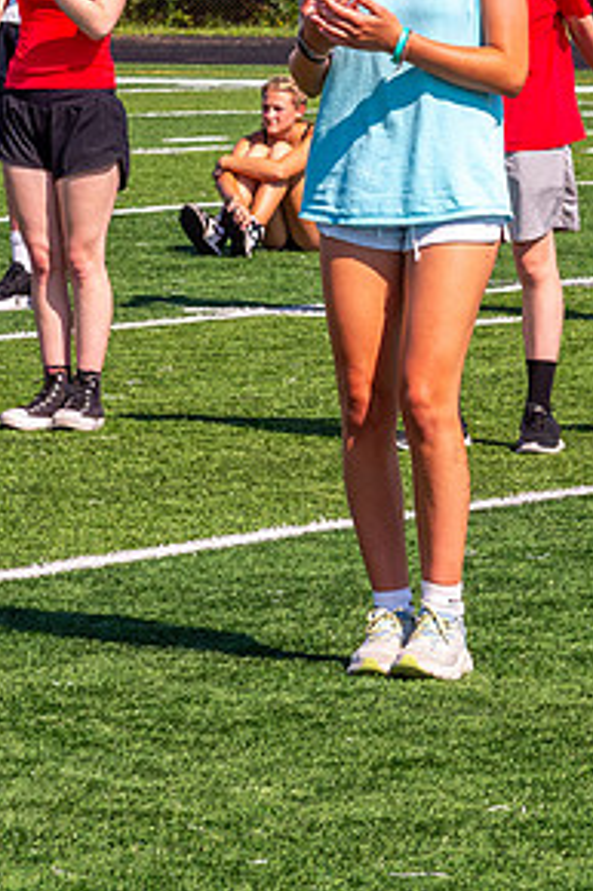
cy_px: -41
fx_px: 7792
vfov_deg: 6.5
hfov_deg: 4.4
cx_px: 457
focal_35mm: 315
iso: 1250
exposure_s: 1/500
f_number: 13
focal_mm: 92
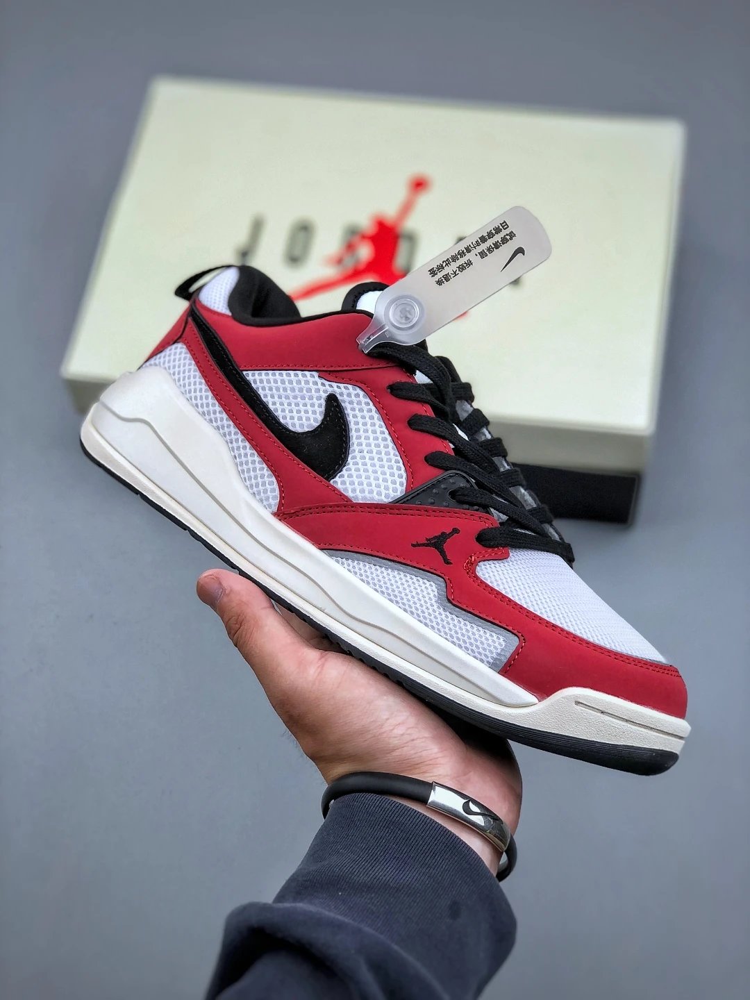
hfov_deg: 25.7
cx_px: 375
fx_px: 1647
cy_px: 500
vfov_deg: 33.8
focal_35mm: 57
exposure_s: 1/100
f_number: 2.8
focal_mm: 6.6
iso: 32
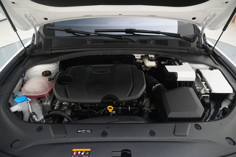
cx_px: 118
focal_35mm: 24
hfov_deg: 73.7
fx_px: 157
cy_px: 78
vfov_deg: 53.1
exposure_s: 1/125
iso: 6400
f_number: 6.3
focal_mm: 16
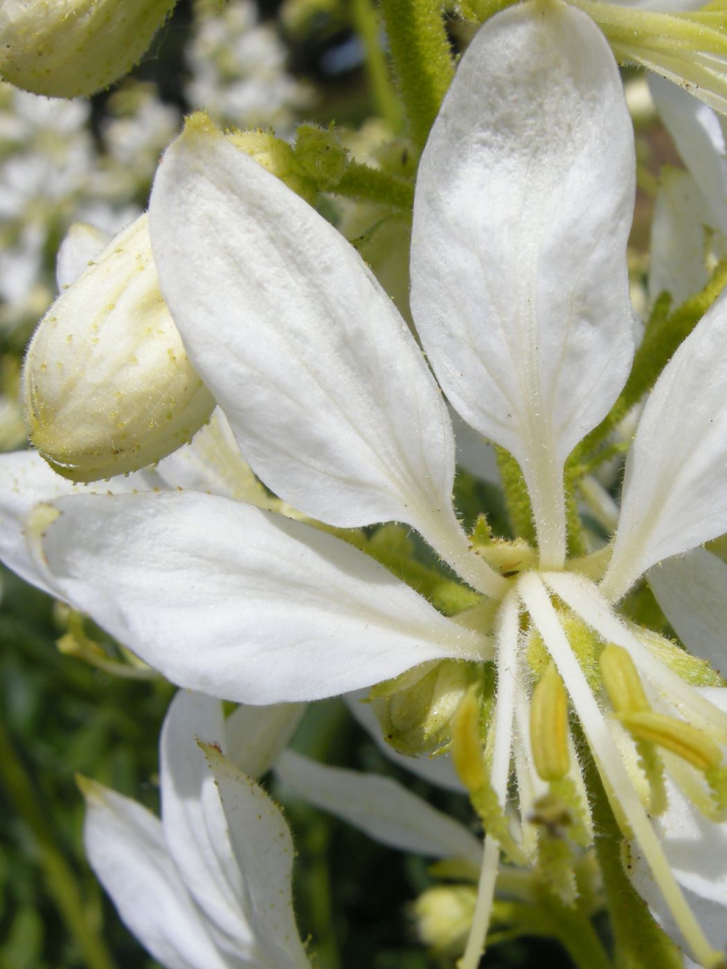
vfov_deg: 38.0
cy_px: 584
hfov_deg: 28.9
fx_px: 1400
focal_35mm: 50
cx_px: 497
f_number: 6.8
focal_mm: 7.5
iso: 64
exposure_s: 1/314
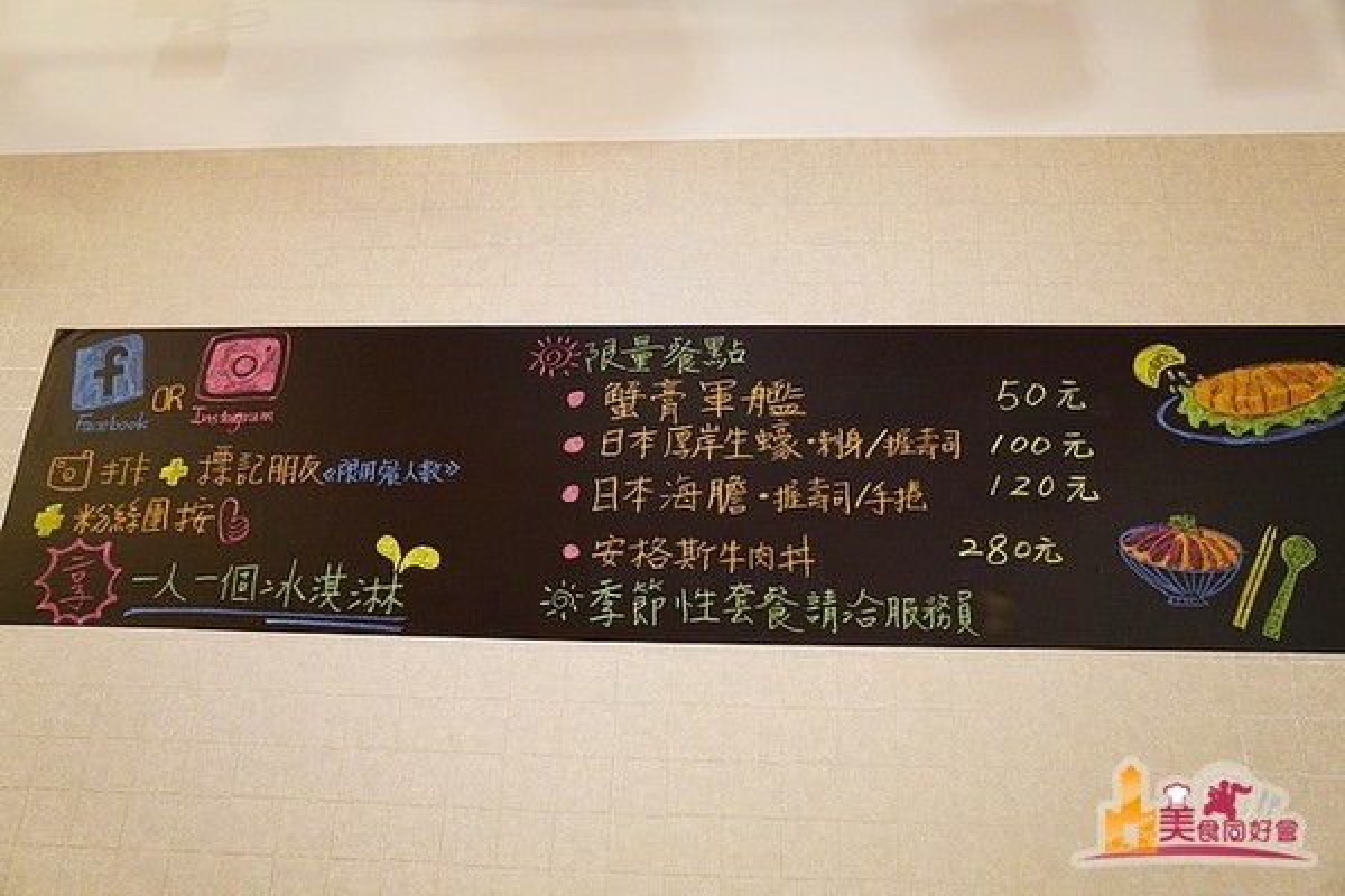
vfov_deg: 41.7
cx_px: 672
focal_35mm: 32
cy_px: 448
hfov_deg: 59.5
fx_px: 1177
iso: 2500
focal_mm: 21
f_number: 4
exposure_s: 1/60
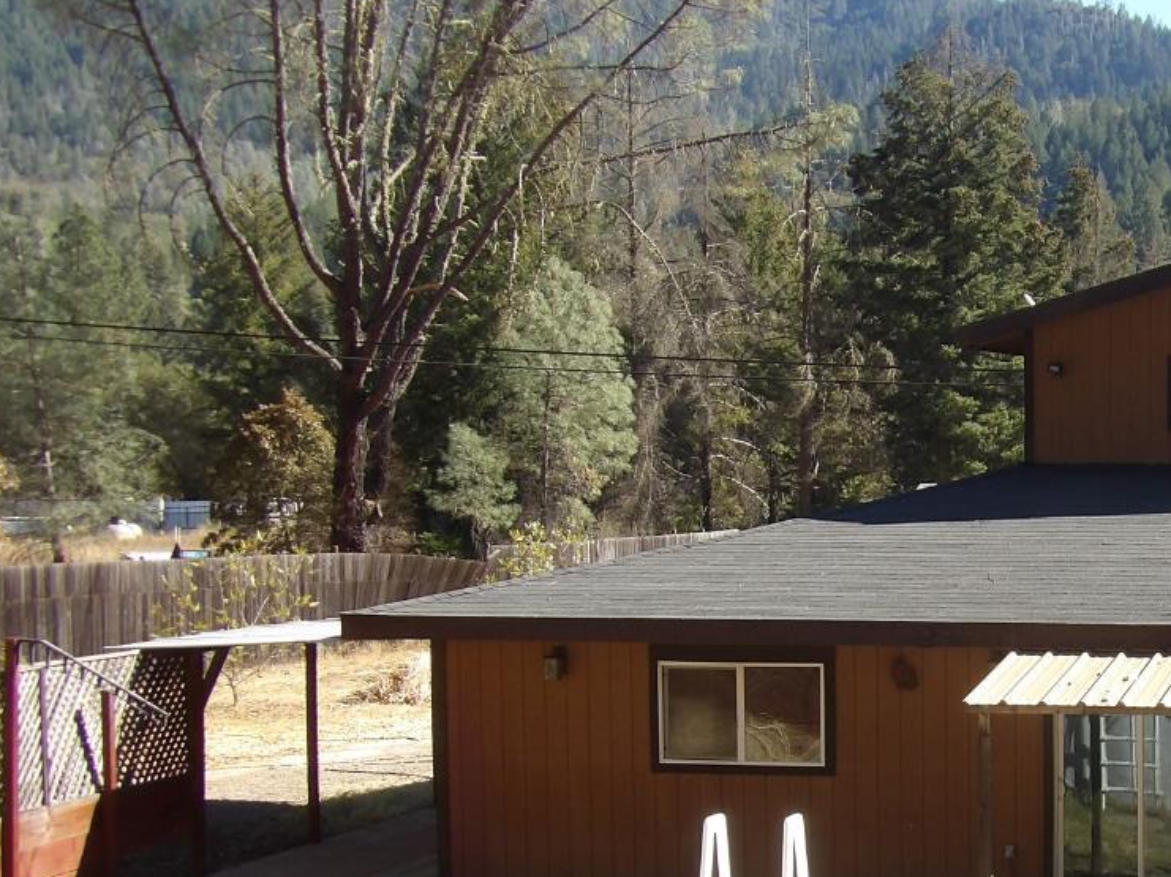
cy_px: 672
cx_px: 1060
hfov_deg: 24.0
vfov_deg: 18.5
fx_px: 2671
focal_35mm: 79
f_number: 3.7
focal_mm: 7
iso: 100
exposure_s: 1/342
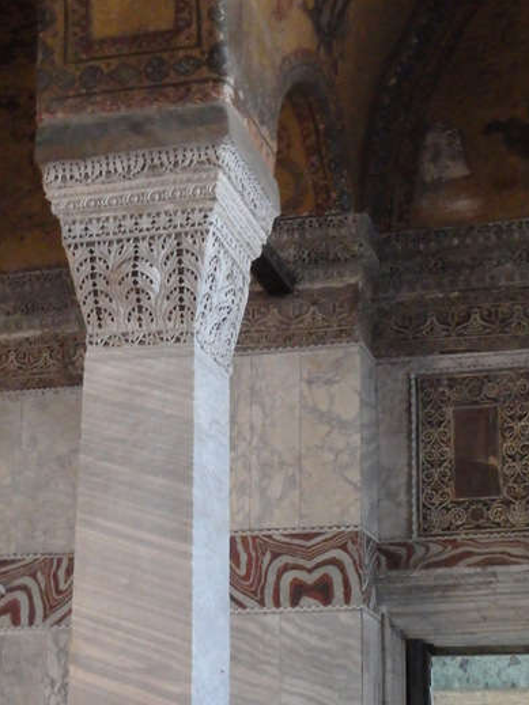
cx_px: 182
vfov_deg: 24.1
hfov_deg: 18.2
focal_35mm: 81
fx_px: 1651
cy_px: 333
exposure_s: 1/8
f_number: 5.3
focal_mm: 10.7
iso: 1600
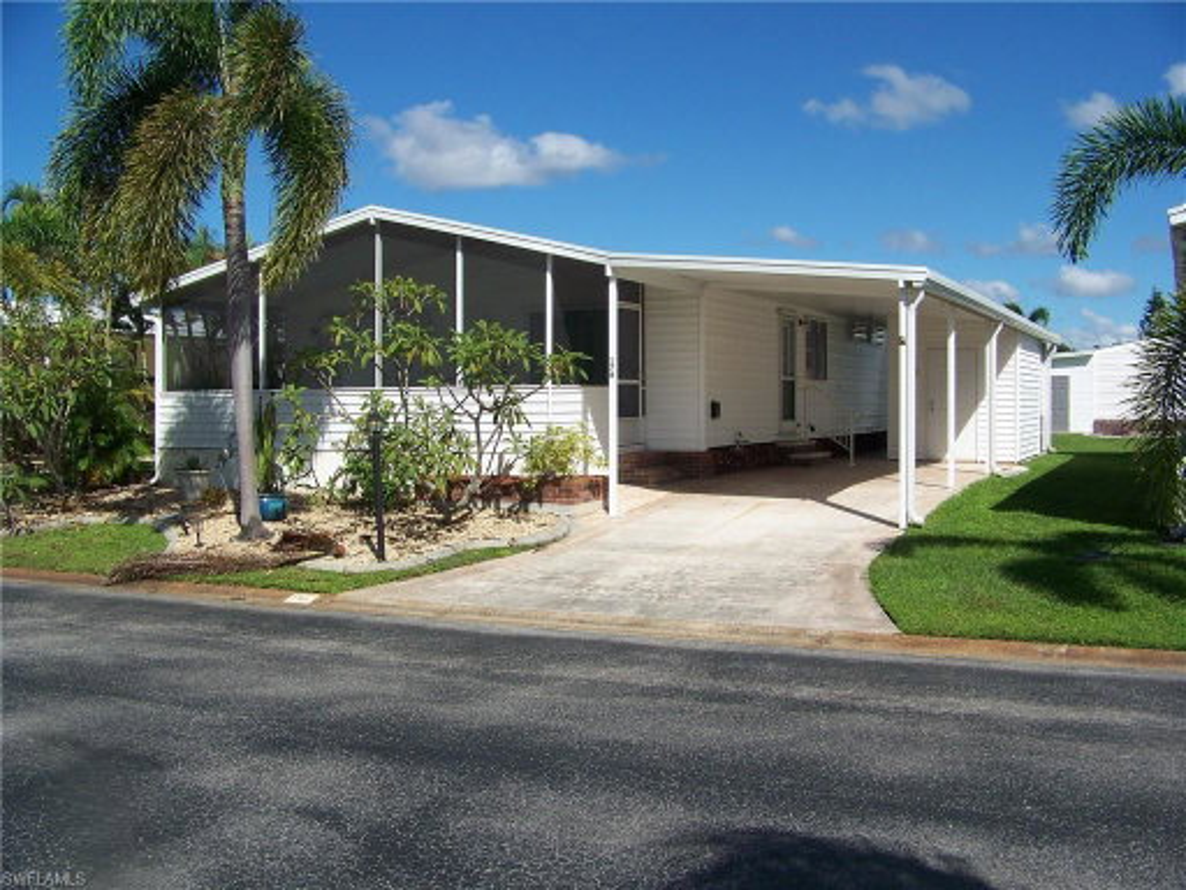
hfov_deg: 51.4
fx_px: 1233
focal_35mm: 36
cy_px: 445
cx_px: 593
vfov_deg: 39.7
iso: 64
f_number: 4
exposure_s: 1/640
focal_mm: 5.85
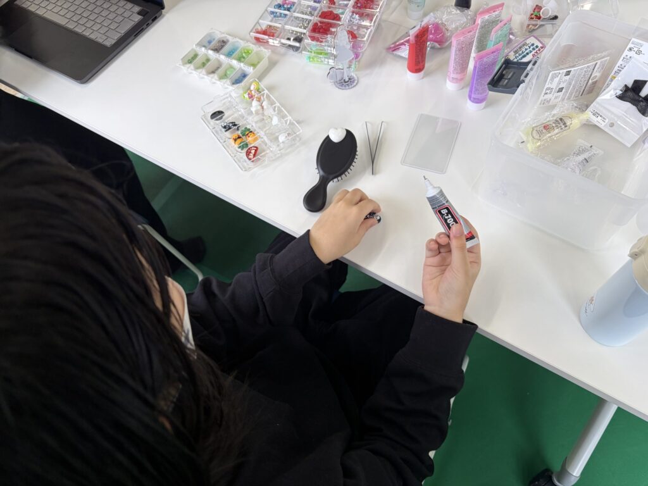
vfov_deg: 53.1
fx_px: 487
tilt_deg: -60.7
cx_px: 324
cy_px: 243
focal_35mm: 26
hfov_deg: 67.3
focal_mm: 5.96
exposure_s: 1/122
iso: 32
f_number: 1.6
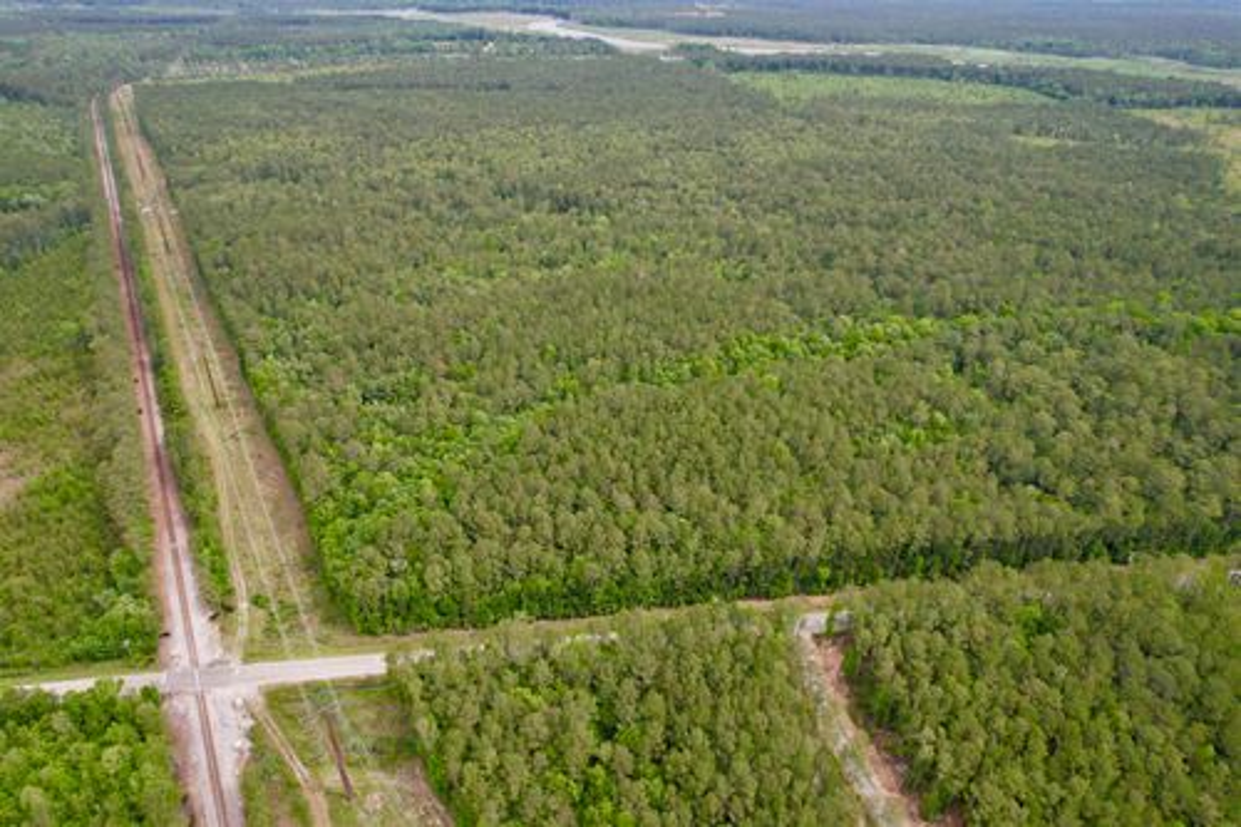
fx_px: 758
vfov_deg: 57.2
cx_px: 620
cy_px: 414
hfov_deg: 78.6
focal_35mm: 22
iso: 100
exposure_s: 1/640
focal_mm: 8.38
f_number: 2.8
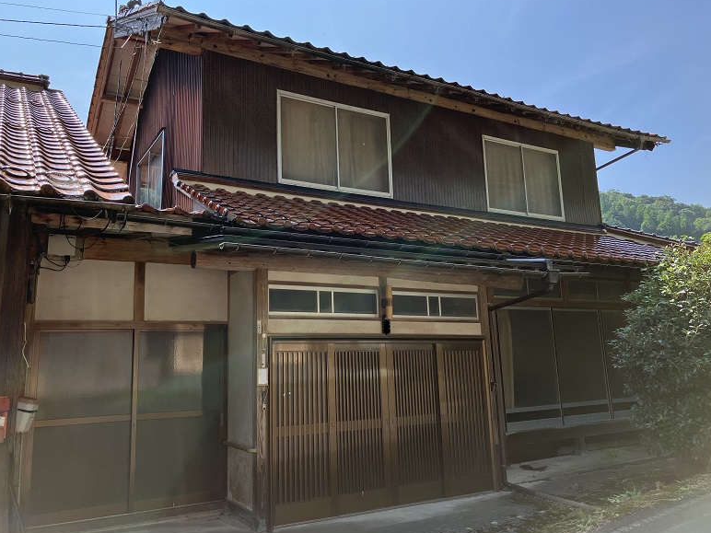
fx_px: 596
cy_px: 262
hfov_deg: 61.7
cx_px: 350
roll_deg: +1.9
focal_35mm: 29
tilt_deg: +11.5
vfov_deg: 48.2
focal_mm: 3.99
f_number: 1.8
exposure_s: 1/1389
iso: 32
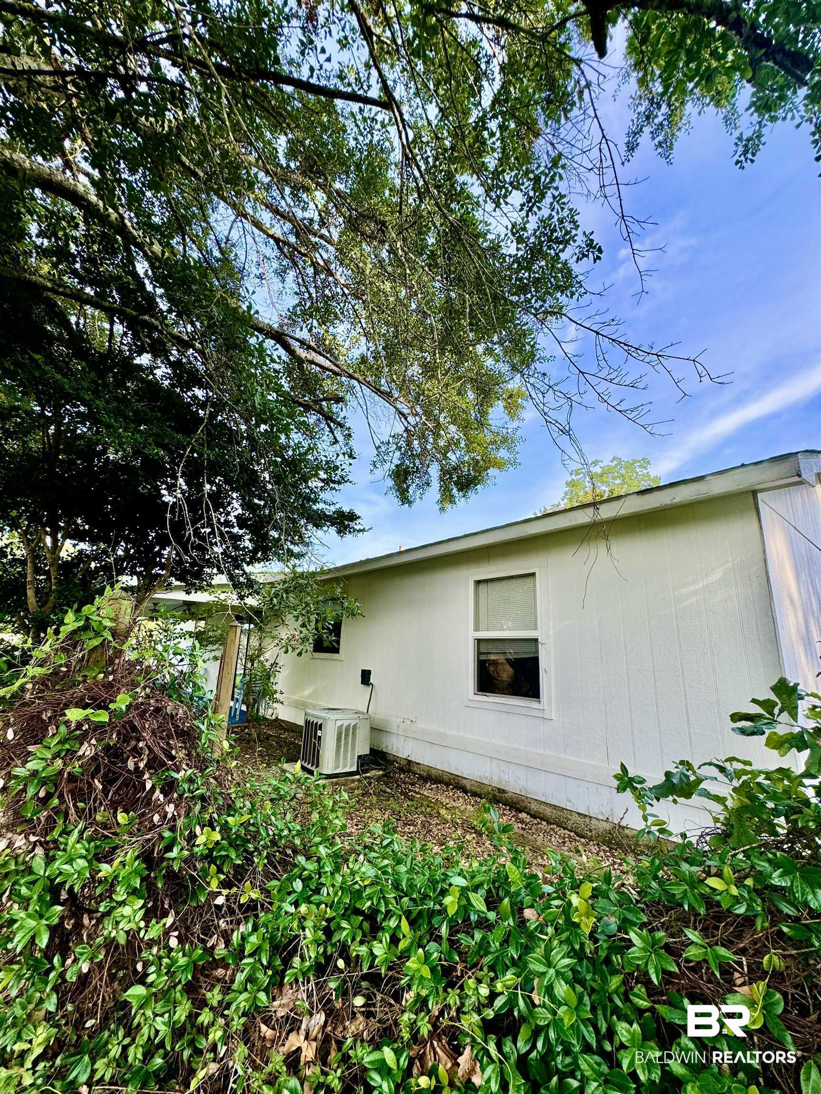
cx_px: 410
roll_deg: -1.7
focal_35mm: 14
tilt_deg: +14.5
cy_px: 547
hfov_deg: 85.7
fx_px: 443
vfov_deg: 102.1
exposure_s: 1/294
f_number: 2.2
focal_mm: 2.22
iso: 40
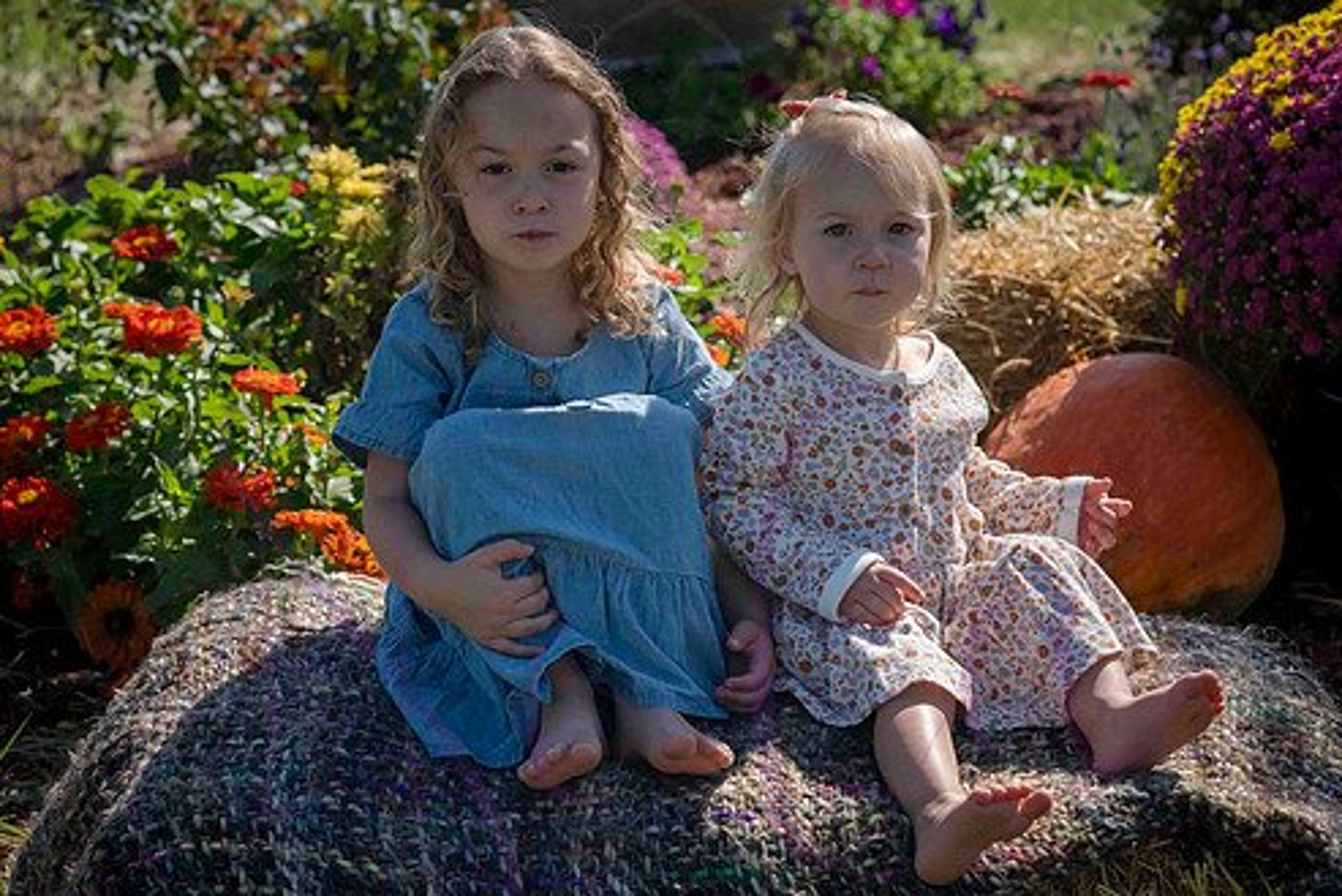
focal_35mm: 100
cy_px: 440
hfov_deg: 20.4
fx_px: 3729
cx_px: 675
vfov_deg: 13.7
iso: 400
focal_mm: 85
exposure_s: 1/1250
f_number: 6.3
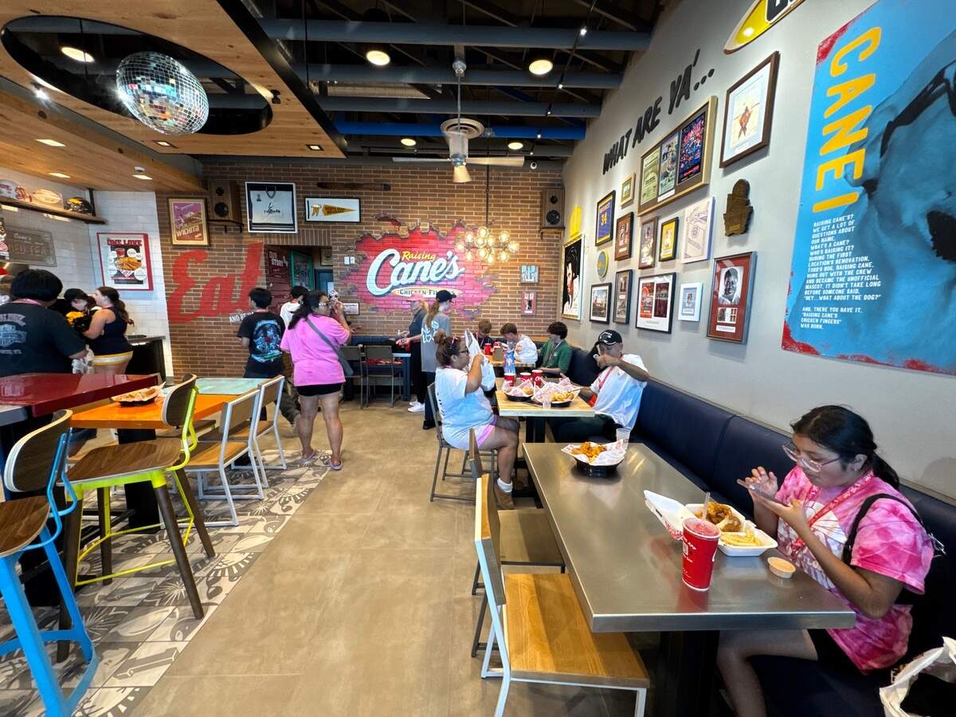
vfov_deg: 85.7
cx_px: 478
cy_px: 358
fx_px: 387
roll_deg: -1.3
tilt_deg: -8.0
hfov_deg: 102.1
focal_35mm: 14
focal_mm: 2.22
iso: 160
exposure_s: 1/60
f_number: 2.2
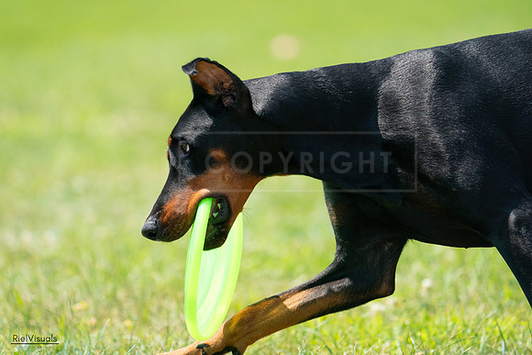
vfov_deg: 4.1
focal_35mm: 332
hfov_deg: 6.2
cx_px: 266
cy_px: 178
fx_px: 4907
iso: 2000
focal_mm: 332
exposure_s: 1/4000
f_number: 6.3
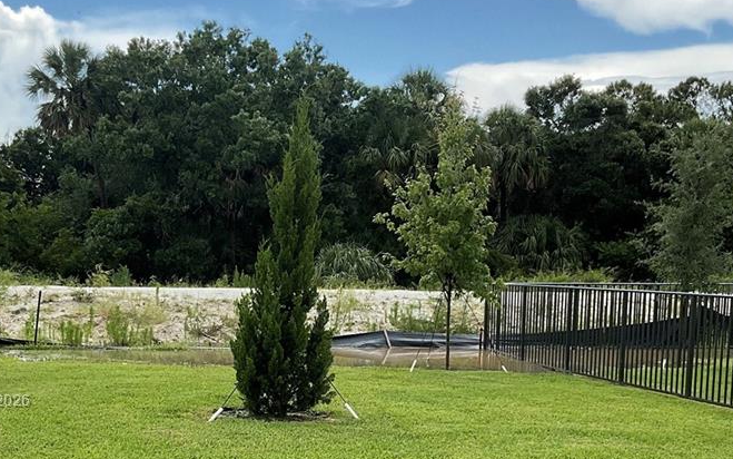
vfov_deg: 22.6
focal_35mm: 56
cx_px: 325
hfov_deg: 36.2
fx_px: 1119
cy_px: 402
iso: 16
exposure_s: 1/829
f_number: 1.8
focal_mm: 3
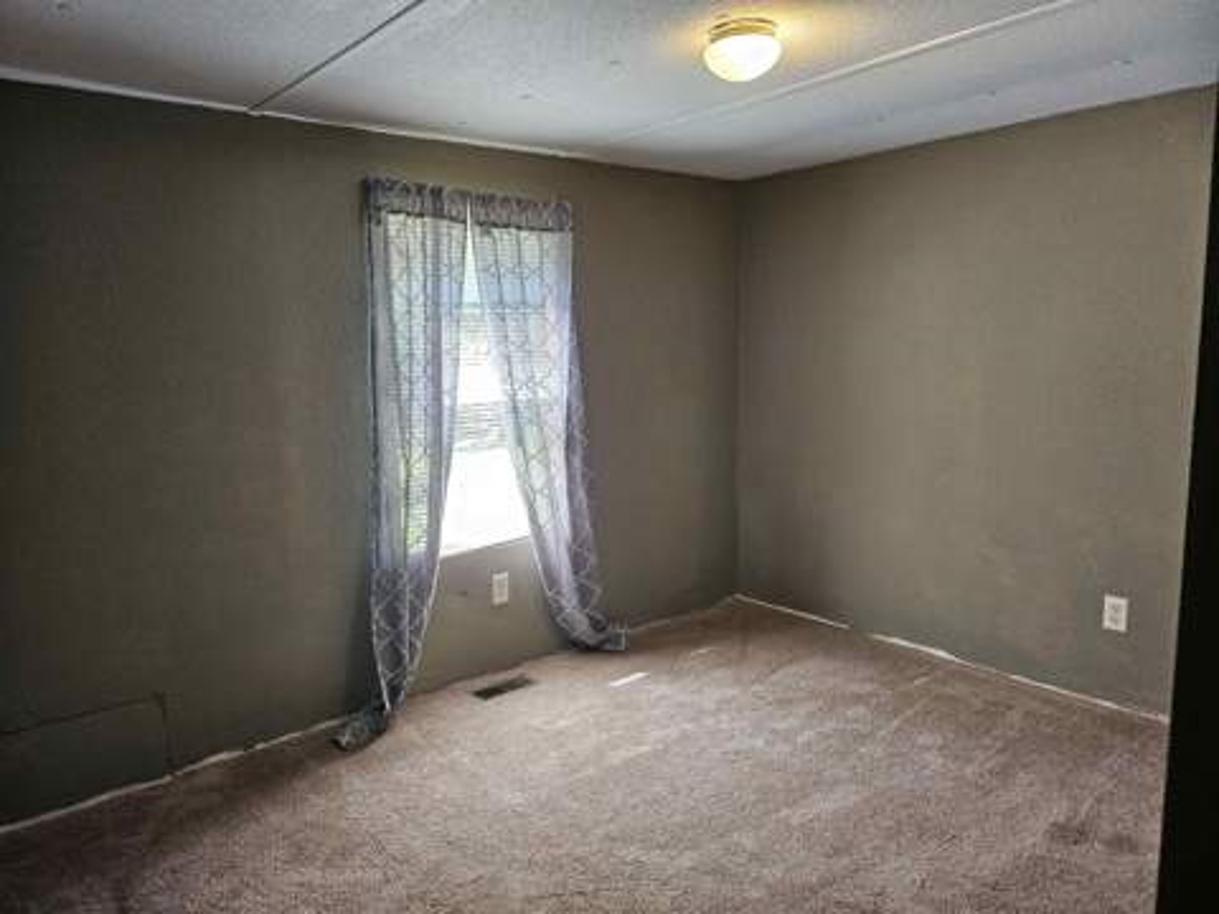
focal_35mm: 24
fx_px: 845
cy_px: 457
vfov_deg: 56.8
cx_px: 610
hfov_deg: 71.6
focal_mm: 5
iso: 400
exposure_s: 1/120
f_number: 1.8
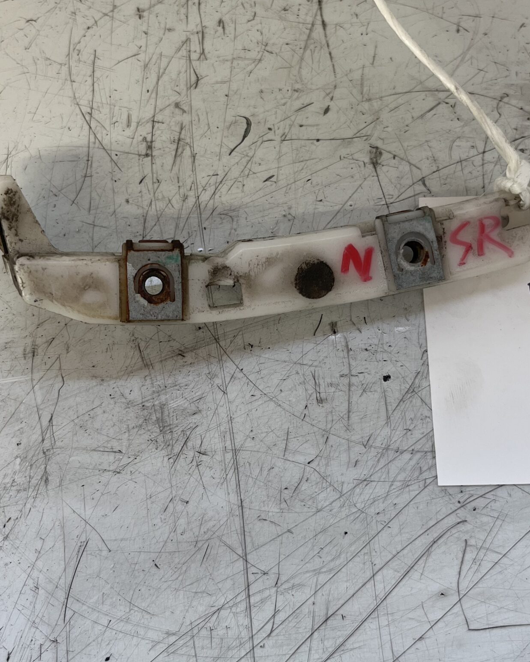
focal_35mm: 42
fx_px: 824
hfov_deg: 35.6
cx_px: 288
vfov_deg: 43.8
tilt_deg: -73.2
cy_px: 341
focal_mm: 5.1
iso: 64
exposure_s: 1/122
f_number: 1.6
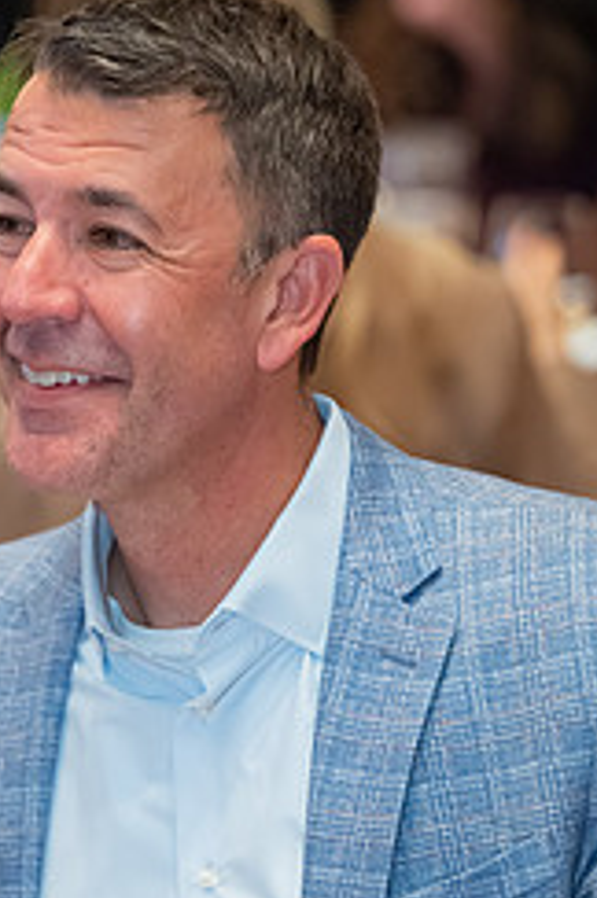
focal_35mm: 249
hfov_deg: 5.5
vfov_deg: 8.3
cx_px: 109
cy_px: 567
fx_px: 6211
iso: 8000
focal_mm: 135
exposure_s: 1/200
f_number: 2.8
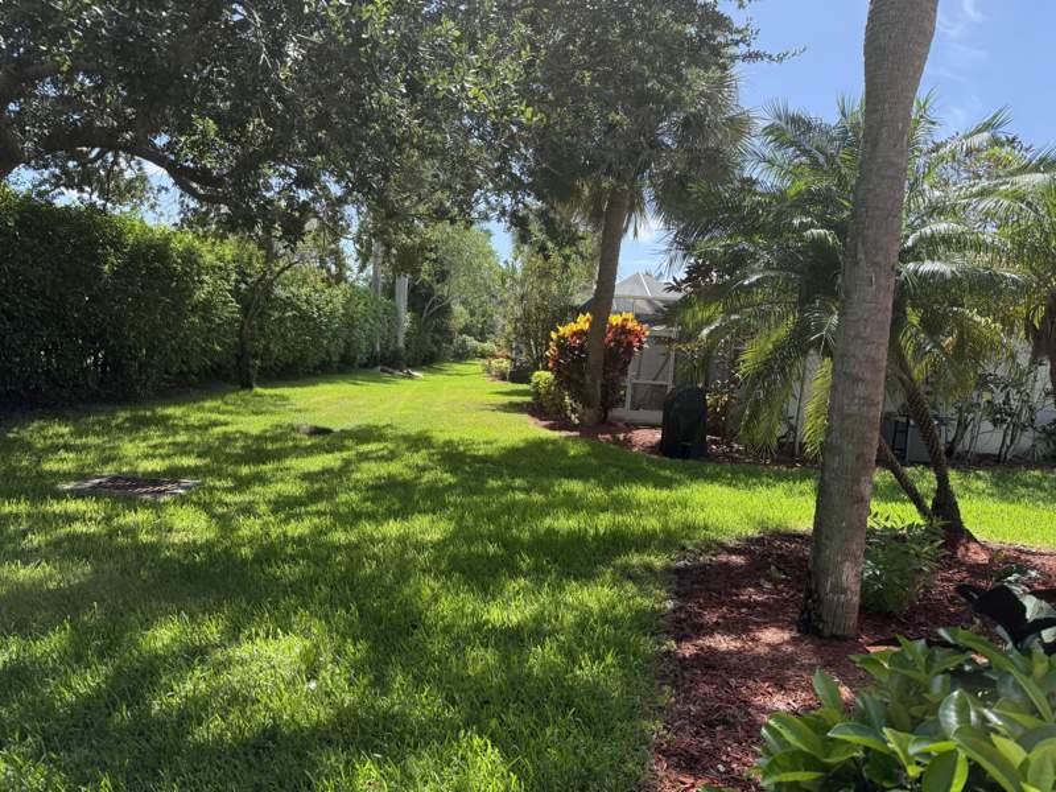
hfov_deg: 71.6
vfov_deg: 56.8
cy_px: 396
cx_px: 528
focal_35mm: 24
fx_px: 732
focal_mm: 6.76
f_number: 1.78
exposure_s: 1/1689
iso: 100
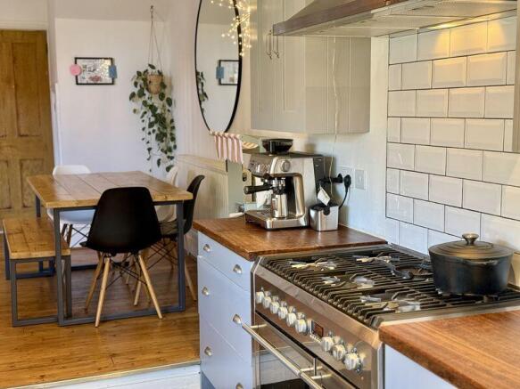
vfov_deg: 30.3
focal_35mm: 48
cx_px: 260
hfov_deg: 39.7
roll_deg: +1.2
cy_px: 194
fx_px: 721
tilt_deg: -7.8
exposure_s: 1/50
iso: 160
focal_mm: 6.76
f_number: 1.78
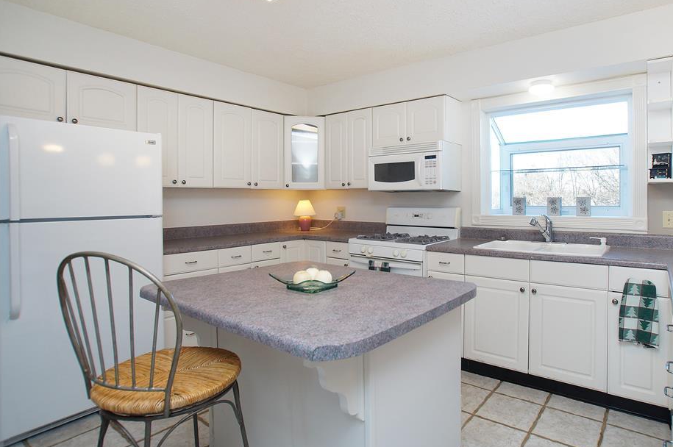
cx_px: 385
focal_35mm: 20
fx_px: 366
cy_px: 199
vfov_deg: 62.7
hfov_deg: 84.7
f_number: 4.5
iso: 250
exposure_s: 1/60
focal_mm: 11
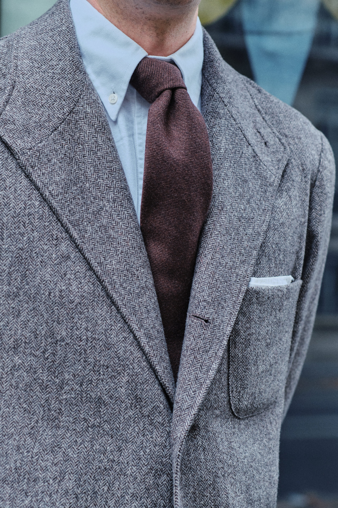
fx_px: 1183
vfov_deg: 24.2
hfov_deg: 16.3
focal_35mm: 84
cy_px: 254
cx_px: 169
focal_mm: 56
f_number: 3.6
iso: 320
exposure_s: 1/125
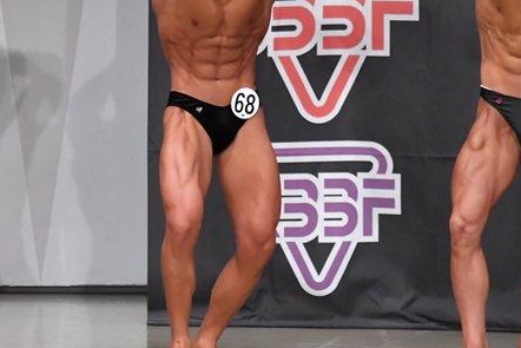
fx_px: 5704
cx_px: 69
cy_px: 111
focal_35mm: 394
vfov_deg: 3.5
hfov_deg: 5.2
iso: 6400
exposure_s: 1/400
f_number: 5.6
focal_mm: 150
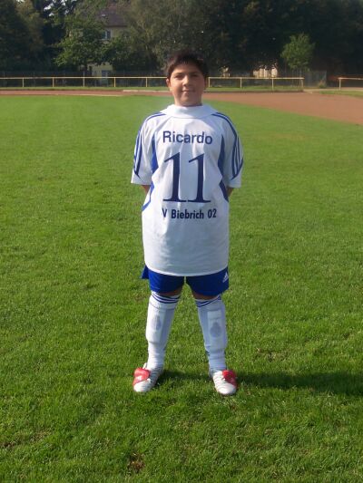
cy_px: 242
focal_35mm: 57
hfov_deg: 25.7
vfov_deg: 33.8
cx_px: 182
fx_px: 797
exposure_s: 1/350
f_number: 6.7
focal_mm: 8.6
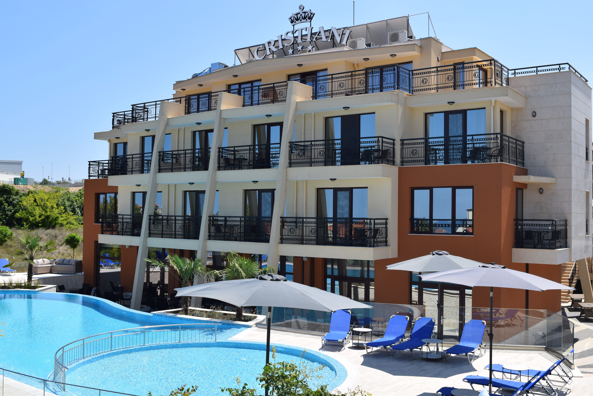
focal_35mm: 38
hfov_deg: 51.3
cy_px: 198
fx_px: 618
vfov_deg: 35.5
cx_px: 296
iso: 200
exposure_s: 1/400
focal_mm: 25
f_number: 10
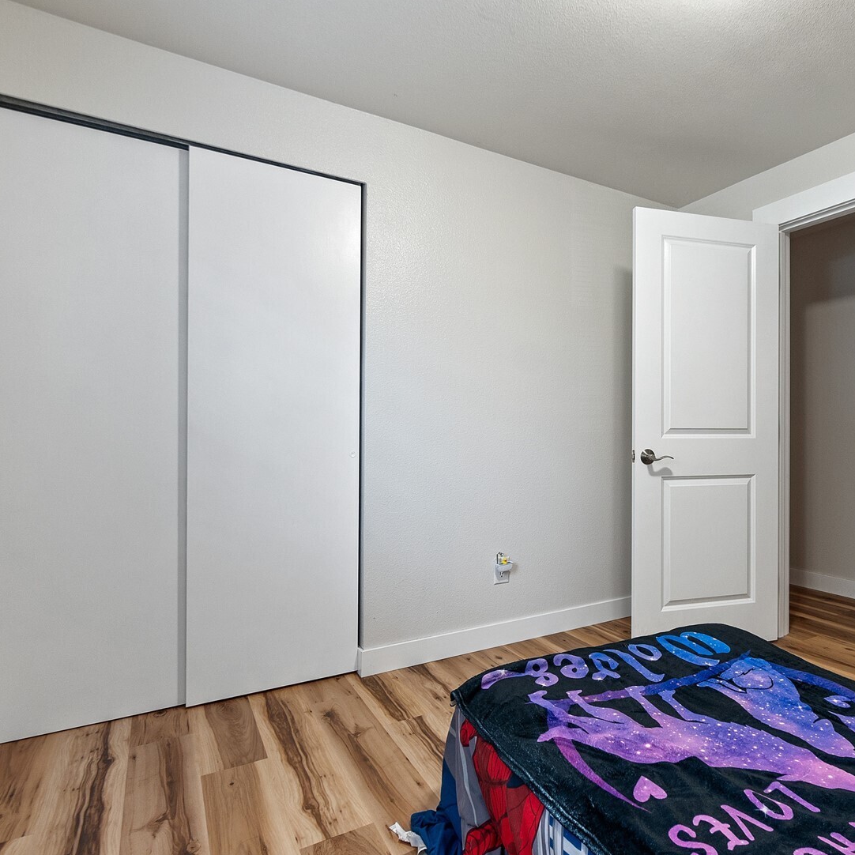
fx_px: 559
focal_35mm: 20
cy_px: 444
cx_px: 563
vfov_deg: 74.8
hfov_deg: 72.8
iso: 320
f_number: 5.6
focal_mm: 10
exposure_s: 1/13
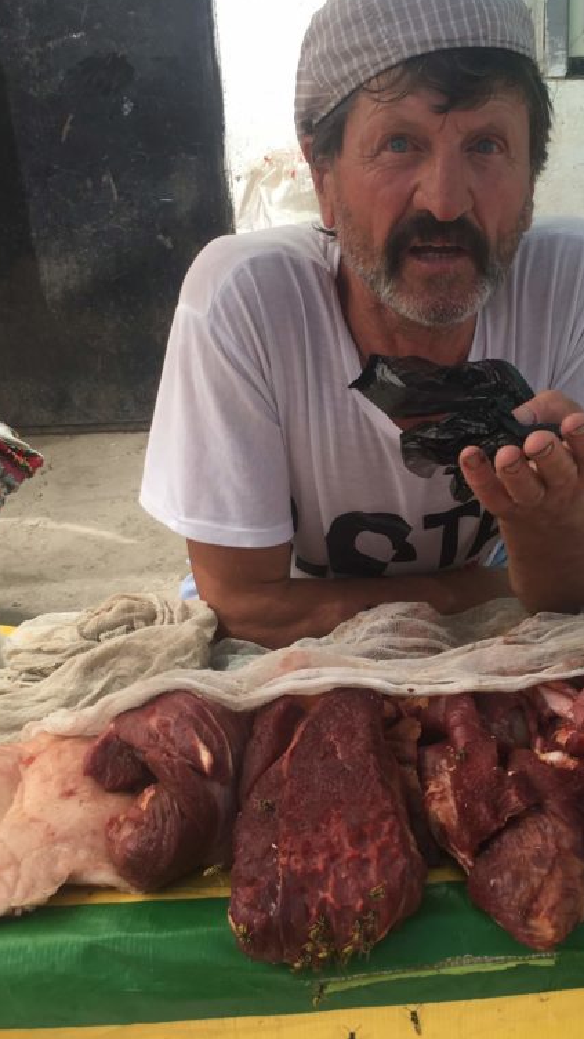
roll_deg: +1.0
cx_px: 429
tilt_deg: -24.0
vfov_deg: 47.4
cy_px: 511
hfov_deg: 27.4
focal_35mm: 43
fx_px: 1184
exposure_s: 1/427
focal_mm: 4.15
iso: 25
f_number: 2.2
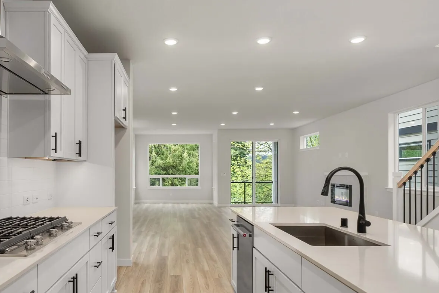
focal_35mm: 26
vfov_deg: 49.0
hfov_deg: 68.2
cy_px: 187
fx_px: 317
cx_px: 164
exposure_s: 1/15
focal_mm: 18
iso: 1000
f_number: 7.1
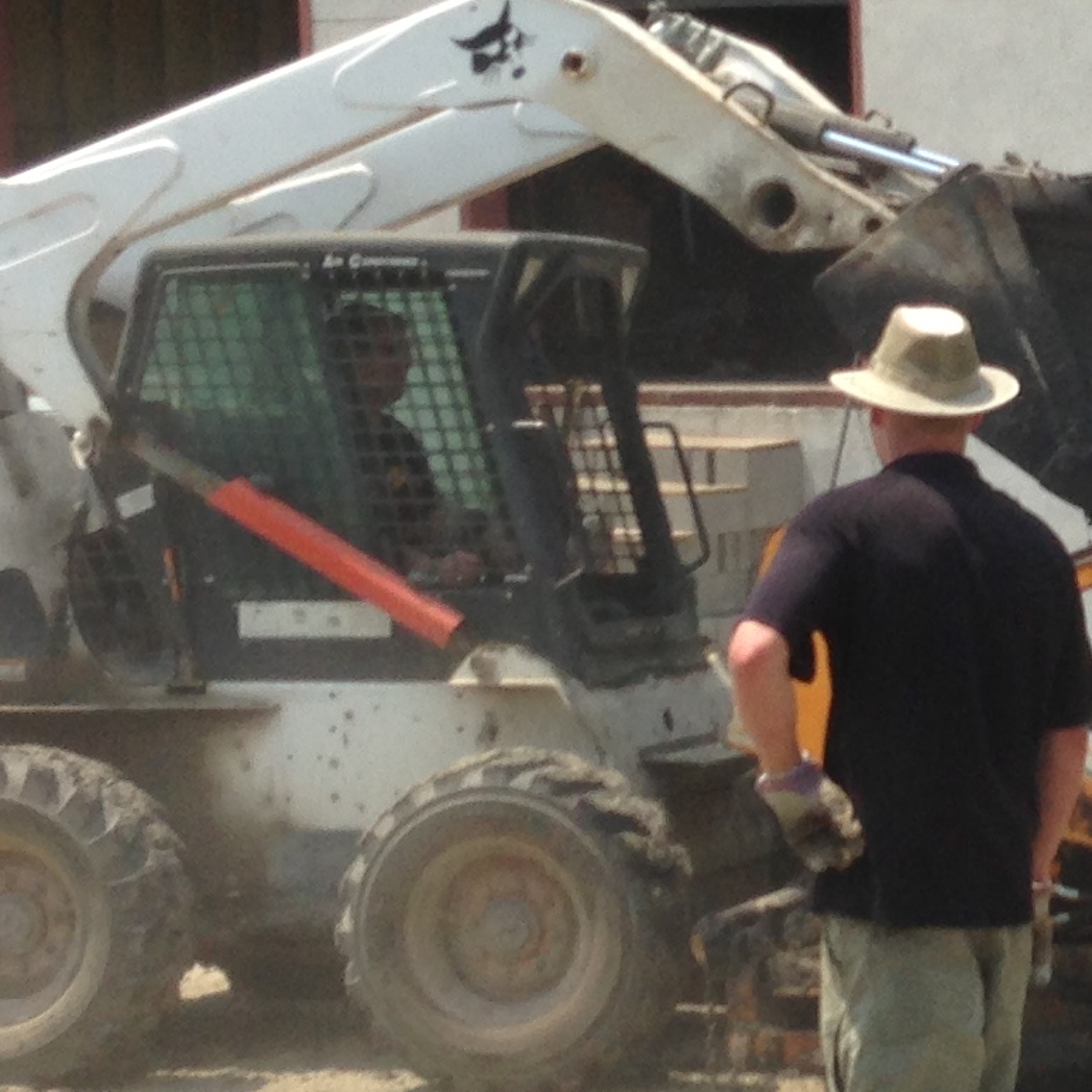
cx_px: 1442
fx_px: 4390
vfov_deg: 14.2
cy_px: 504
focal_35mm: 123
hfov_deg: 13.6
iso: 50
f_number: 2.4
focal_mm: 4.13
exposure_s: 1/1466
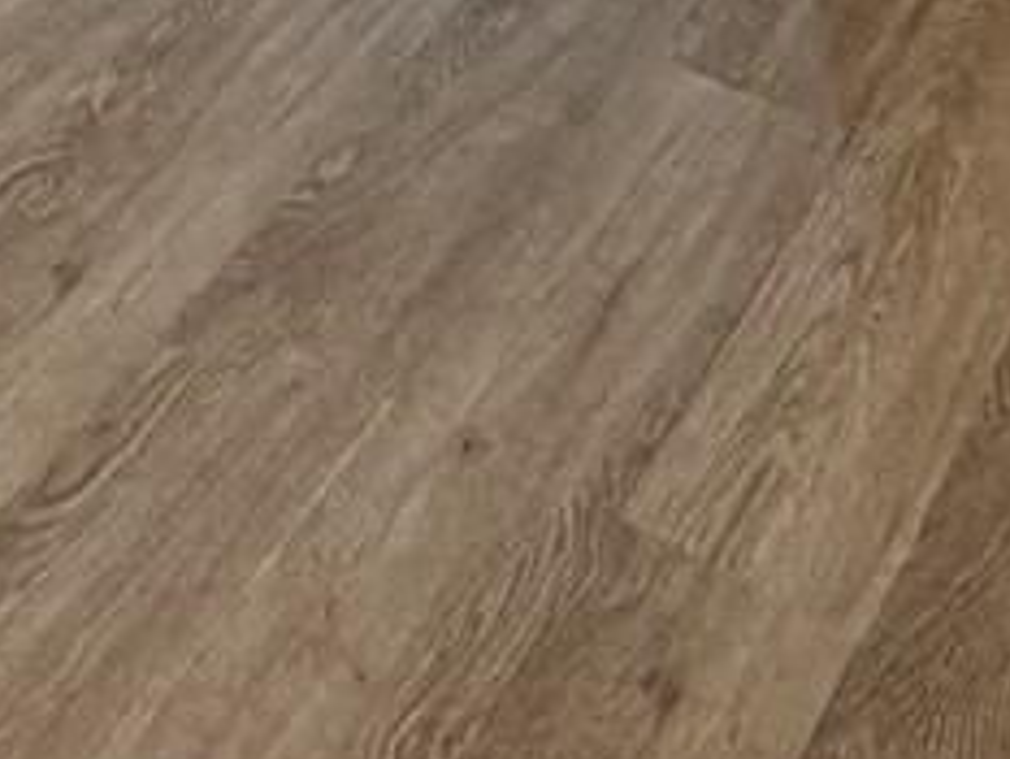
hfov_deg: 19.3
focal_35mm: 96
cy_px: -1297
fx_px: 2802
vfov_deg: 11.4
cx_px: -195
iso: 320
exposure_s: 1/120
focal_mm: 2.22
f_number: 2.2
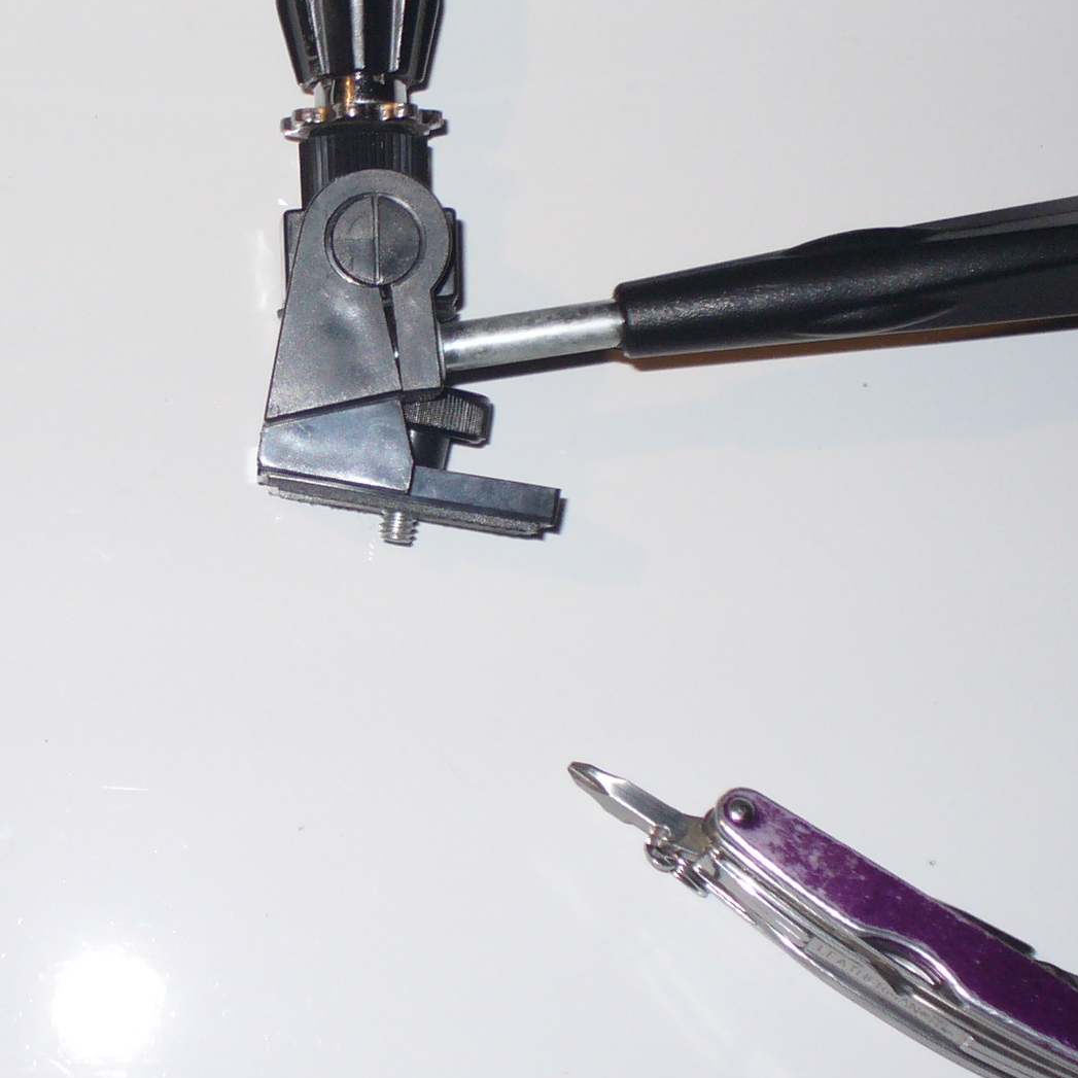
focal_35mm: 80
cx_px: 247
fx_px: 2819
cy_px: 409
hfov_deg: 21.4
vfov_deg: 21.6
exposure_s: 1/30
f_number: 2.8
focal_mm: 6.1
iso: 100
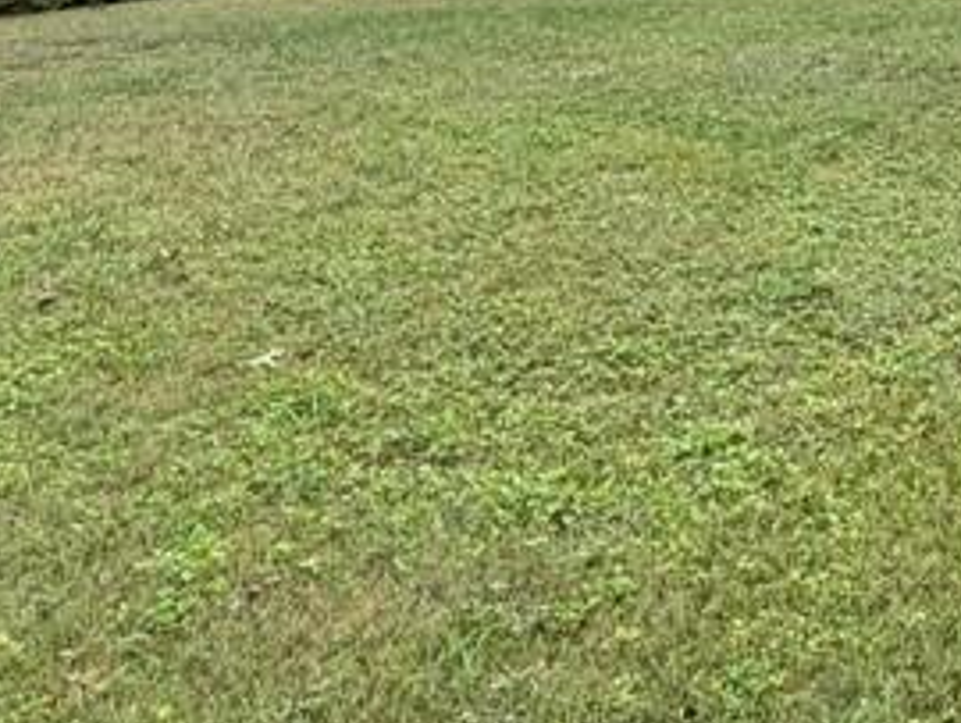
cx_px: 954
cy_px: -160
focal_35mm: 53
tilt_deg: -2.1
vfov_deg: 24.7
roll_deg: +0.5
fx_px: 1473
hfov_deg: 33.2
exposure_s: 1/390
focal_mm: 2.22
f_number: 2.2
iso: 50
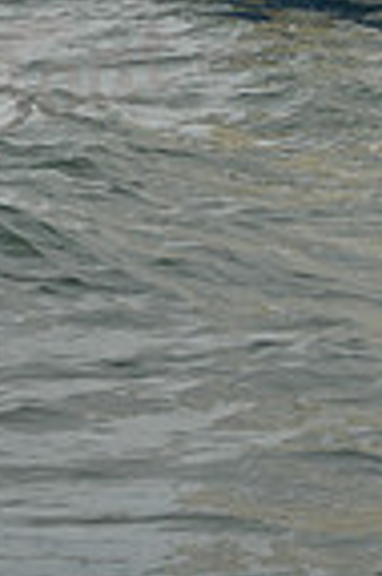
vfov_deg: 7.0
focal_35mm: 284
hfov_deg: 4.8
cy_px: -572
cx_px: 493
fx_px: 4531
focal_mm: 70
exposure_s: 1/1000
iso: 320
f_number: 11
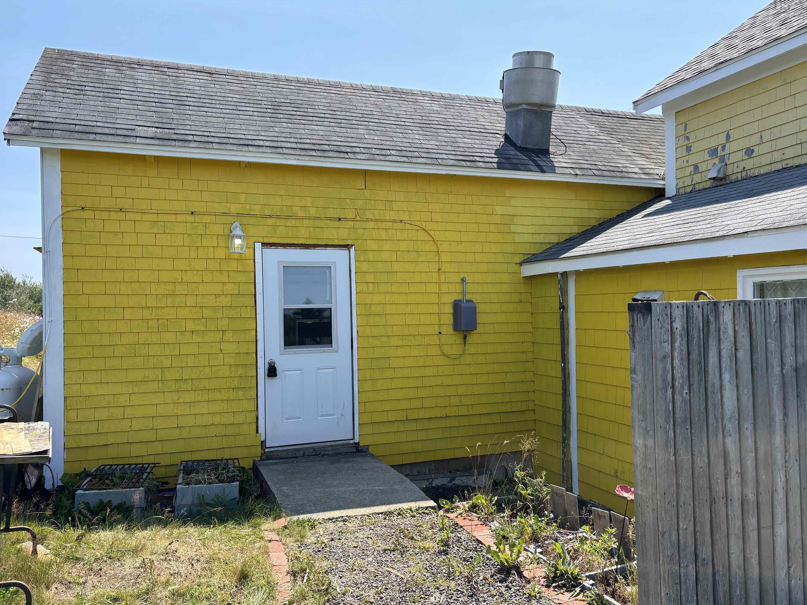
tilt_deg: +1.0
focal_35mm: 27
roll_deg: +2.2
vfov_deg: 51.4
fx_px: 629
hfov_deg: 65.3
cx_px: 402
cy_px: 304
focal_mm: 5.96
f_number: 1.6
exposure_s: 1/1667
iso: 50
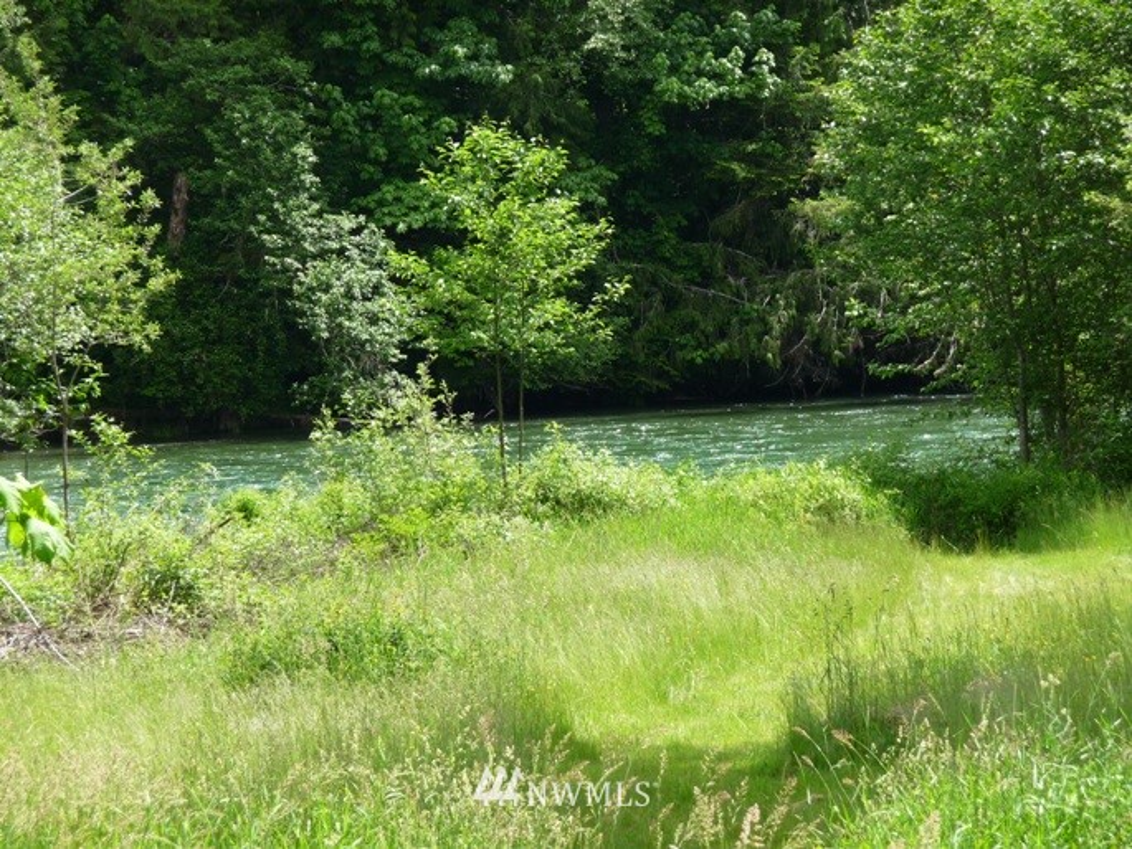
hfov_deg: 9.9
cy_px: 424
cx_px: 566
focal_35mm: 199
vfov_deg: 7.5
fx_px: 6509
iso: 100
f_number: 4.8
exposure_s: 1/160
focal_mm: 34.2
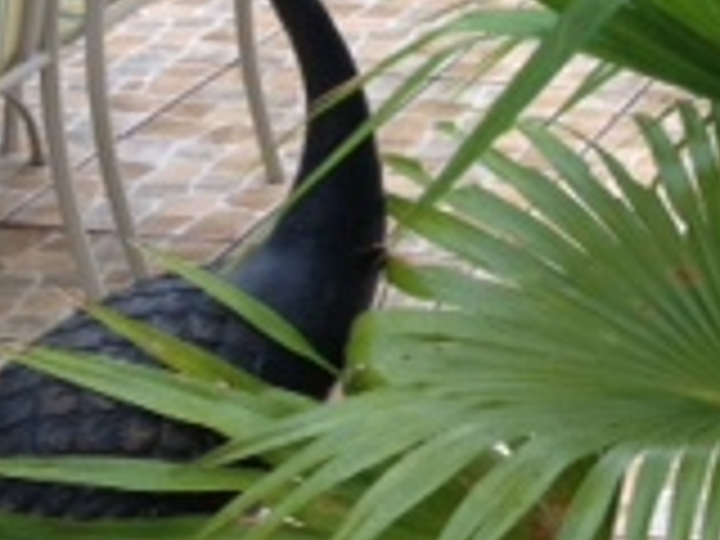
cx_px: 1066
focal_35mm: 140
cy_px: -266
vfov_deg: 10.3
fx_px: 2912
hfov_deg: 13.3
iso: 64
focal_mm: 4.28
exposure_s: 1/30
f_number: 2.4
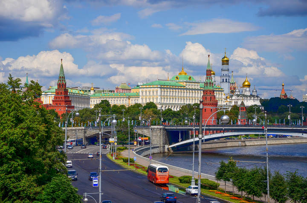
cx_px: 154
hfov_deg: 20.7
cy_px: 102
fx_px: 842
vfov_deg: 13.7
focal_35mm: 99
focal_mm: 66
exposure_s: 1/3200
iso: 100
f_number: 5.6
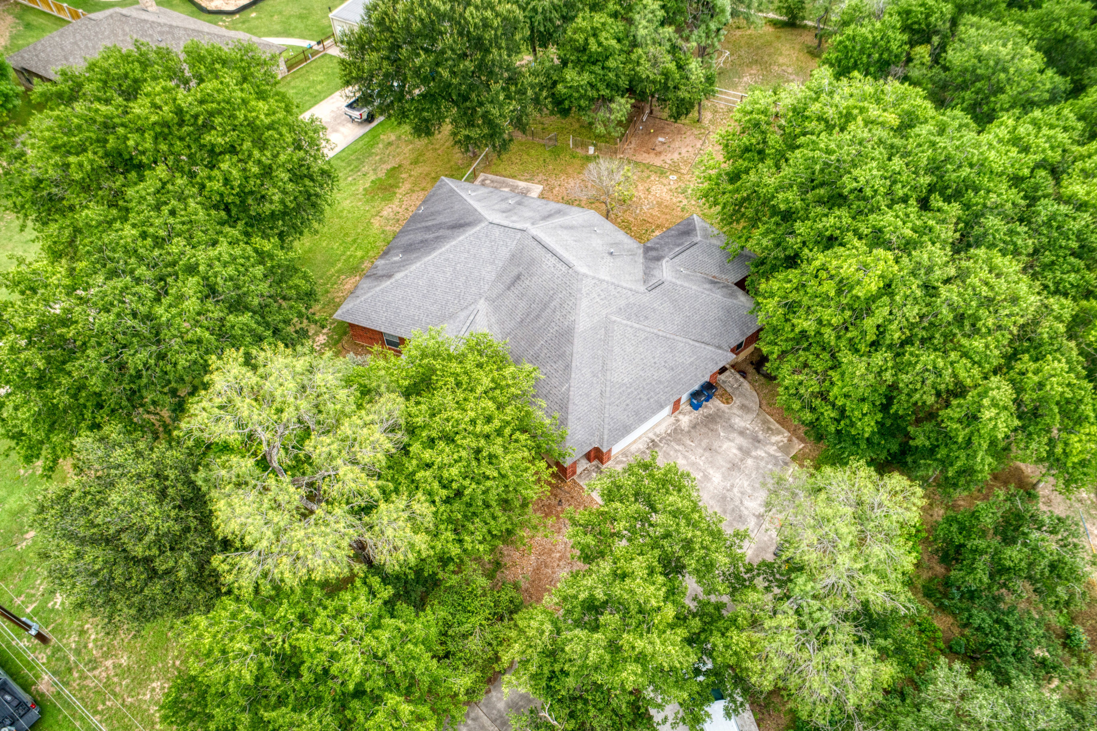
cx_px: 548
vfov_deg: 53.1
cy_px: 366
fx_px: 731
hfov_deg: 73.8
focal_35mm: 24
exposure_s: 1/120
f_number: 3.5
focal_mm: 8.8
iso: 200
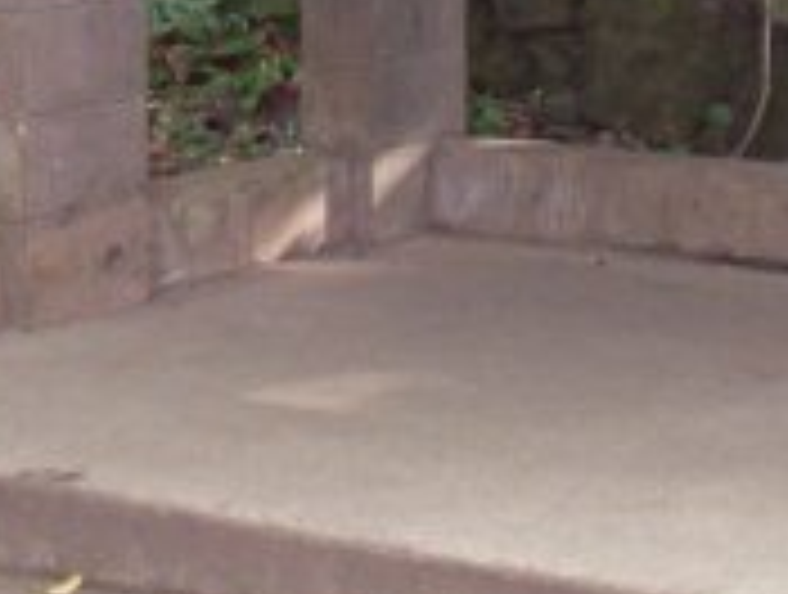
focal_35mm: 130
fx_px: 2965
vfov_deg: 11.3
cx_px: 279
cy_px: 18
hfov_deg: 15.1
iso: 320
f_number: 3.3
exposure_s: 1/40
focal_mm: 6.3
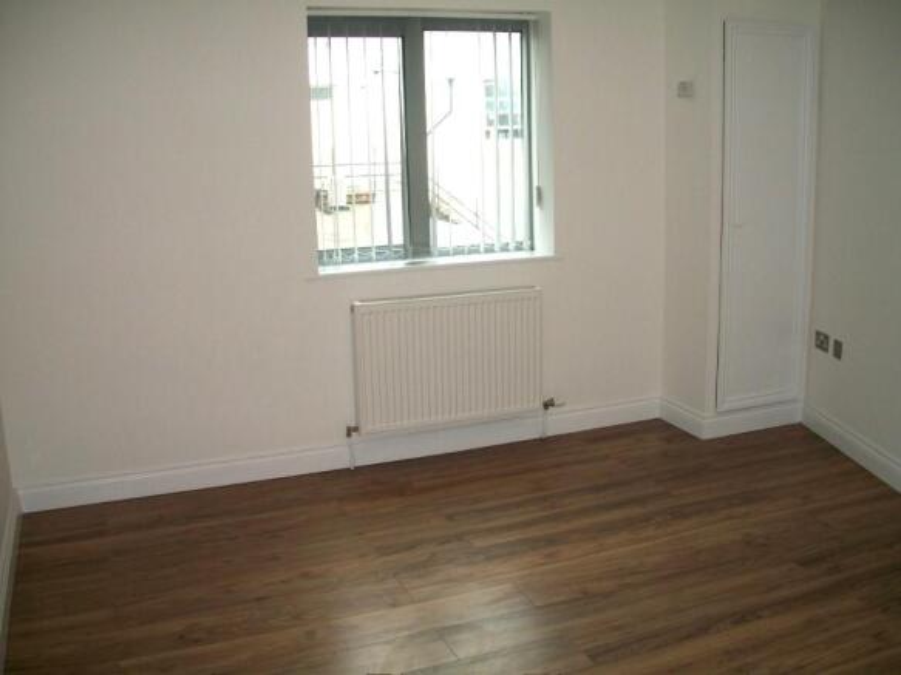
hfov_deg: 52.6
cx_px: 450
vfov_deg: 40.7
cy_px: 338
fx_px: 911
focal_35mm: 35
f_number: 3.1
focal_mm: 6.3
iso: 80
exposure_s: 1/30
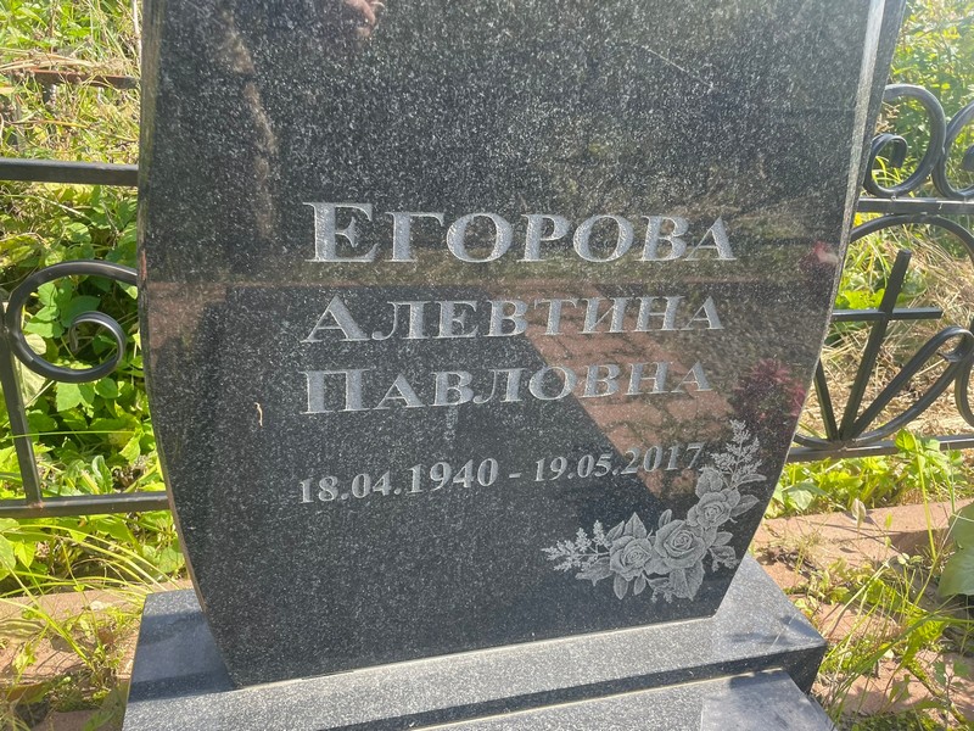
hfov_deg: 67.3
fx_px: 732
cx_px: 487
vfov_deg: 53.1
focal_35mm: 26
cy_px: 366
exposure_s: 1/550
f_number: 1.6
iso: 32
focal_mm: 4.2
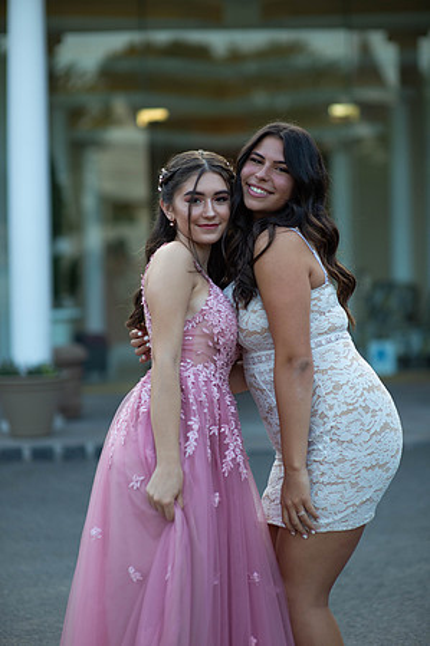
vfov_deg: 23.9
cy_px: 323
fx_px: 1526
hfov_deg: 16.0
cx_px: 215
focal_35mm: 85
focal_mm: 85
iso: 250
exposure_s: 1/1000
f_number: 2
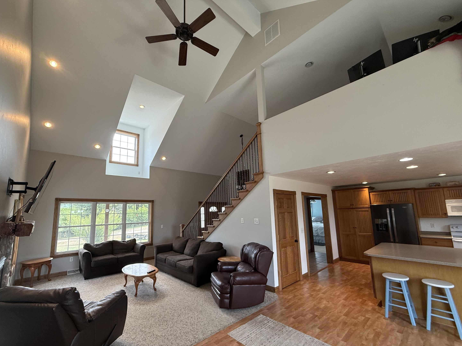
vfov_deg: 81.6
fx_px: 200
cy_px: 185
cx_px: 221
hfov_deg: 98.1
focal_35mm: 15
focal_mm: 2.22
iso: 200
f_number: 2.2
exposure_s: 1/120
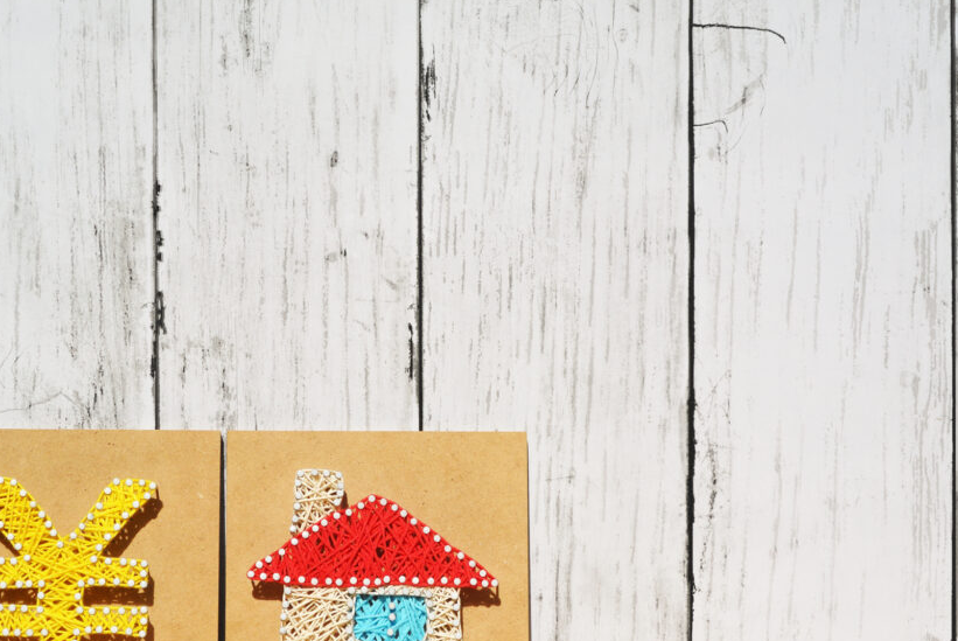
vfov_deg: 13.6
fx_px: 2690
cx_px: 470
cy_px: 385
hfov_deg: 20.2
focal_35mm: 101
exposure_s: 1/800
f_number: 5.6
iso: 100
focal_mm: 30
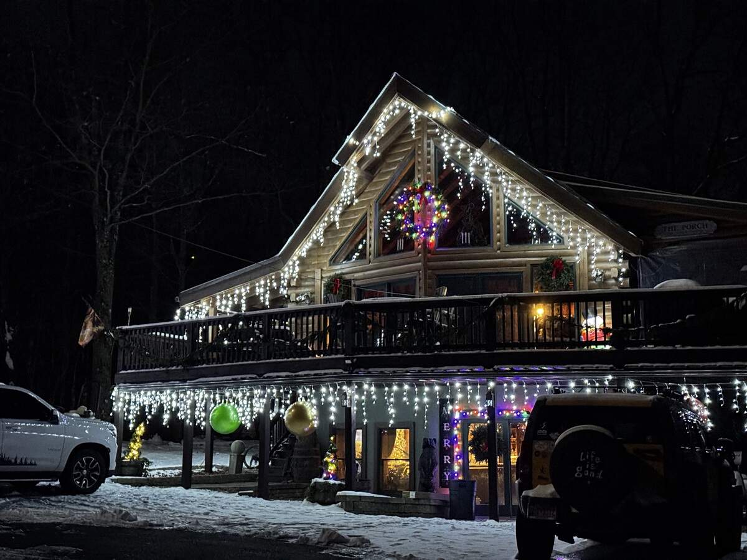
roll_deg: -0.5
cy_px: 280
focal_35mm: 48
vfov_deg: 30.3
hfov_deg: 39.7
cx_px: 374
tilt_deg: +9.1
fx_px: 1036
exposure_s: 1/15
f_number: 1.78
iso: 3200
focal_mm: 6.76
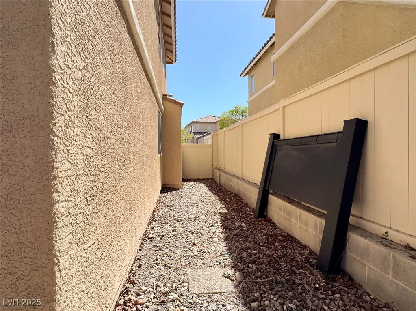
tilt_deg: -1.4
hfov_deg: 102.1
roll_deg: +0.4
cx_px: 208
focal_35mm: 14
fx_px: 168
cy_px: 156
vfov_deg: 85.6
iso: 50
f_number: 2.2
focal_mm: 2.22
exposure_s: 1/1672
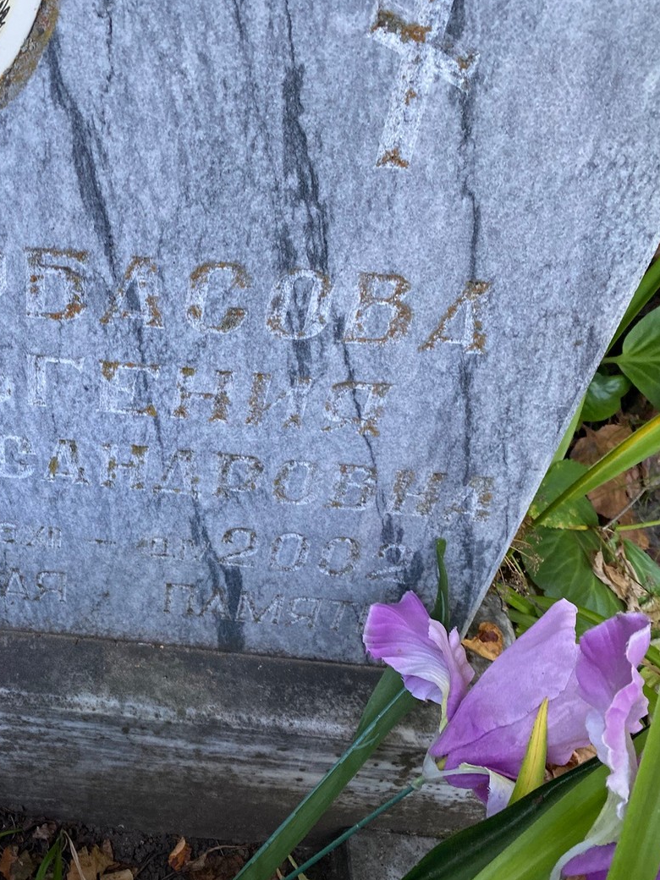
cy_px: 434
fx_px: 915
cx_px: 96
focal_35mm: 36
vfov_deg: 51.4
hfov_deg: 37.6
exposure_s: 1/121
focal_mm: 4.25
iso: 80
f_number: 1.8
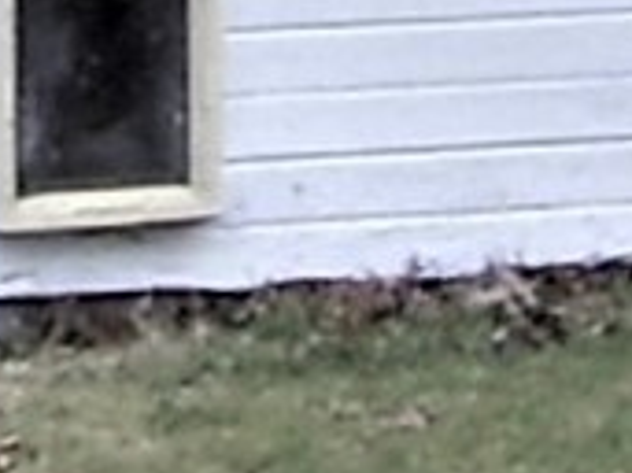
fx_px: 3941
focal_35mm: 216
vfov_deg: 6.4
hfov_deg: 9.0
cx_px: -233
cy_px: -876
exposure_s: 1/60
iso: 80
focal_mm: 6
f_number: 2.7
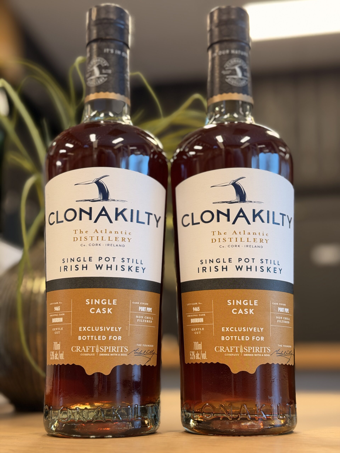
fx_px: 629
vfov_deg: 39.7
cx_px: 170
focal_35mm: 48
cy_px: 226
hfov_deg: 30.3
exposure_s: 1/50
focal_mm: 6.76
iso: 125
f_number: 1.78
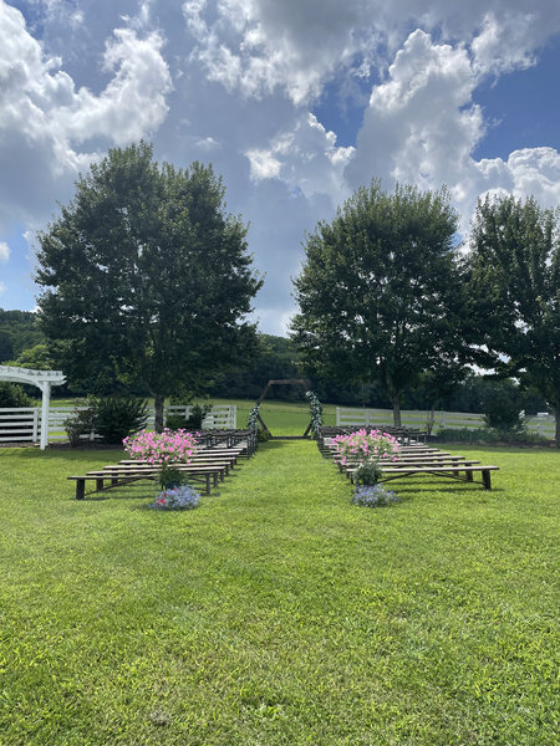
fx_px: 561
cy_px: 373
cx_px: 280
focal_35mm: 26
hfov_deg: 53.1
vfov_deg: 67.3
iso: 32
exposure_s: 1/4132
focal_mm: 4.2
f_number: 1.6
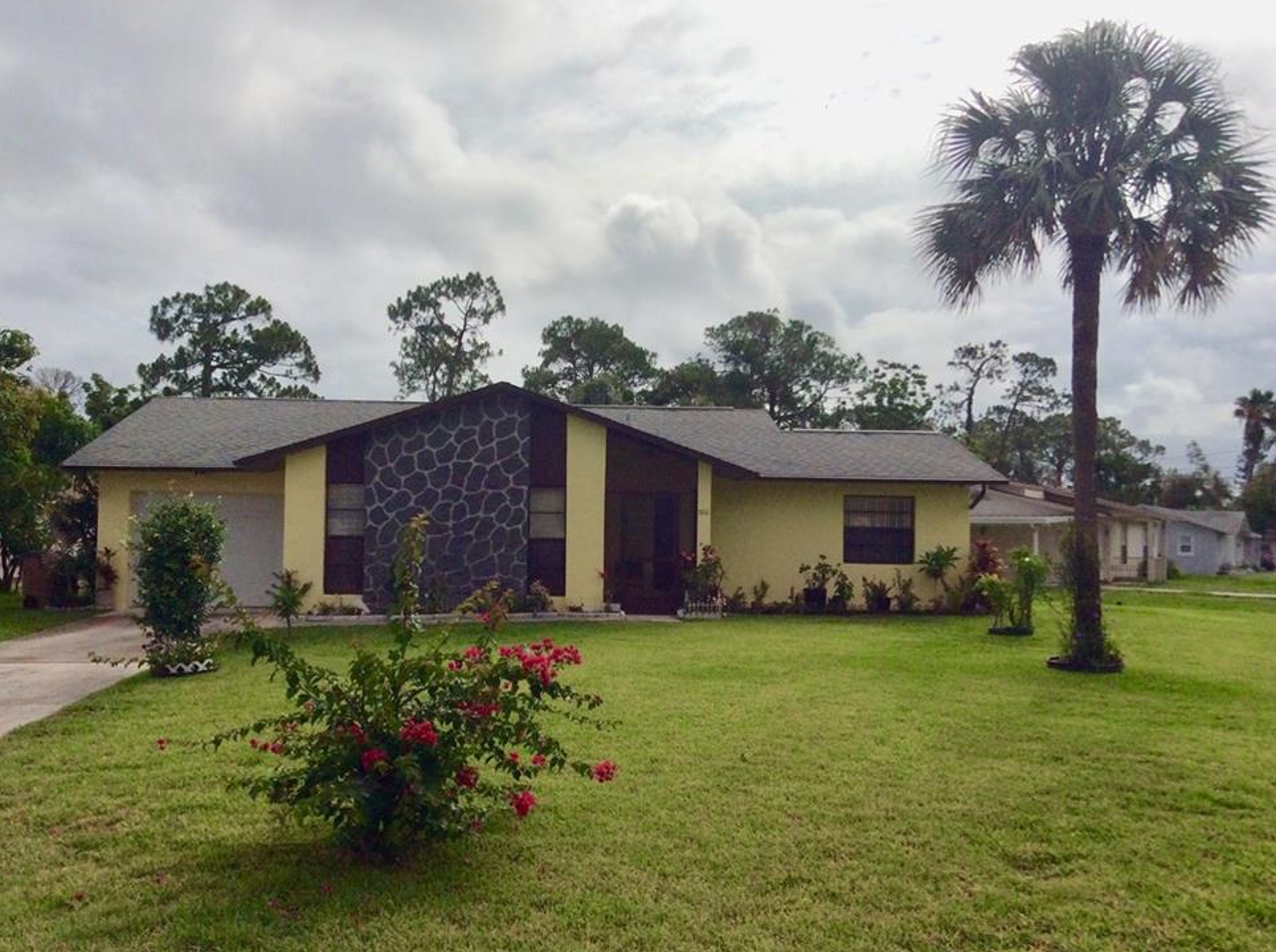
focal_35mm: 34
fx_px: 1251
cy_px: 487
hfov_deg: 54.0
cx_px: 617
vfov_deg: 41.7
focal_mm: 3.3
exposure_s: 1/5208
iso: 32
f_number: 2.4
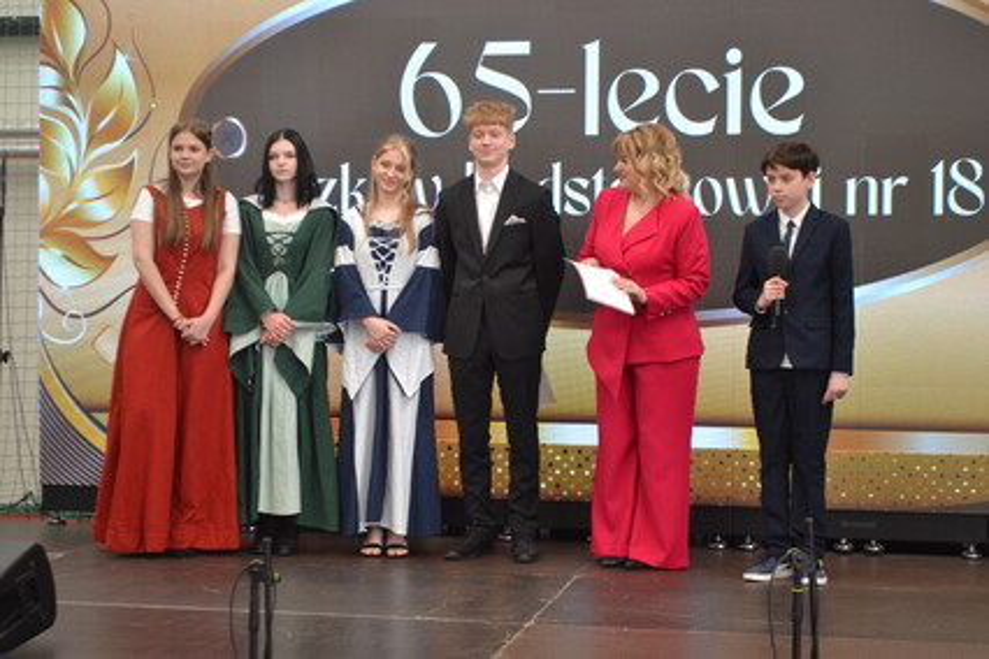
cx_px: 494
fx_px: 1978
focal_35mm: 72
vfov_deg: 18.9
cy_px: 330
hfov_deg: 28.1
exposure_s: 1/60
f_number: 5.3
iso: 1000
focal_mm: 48
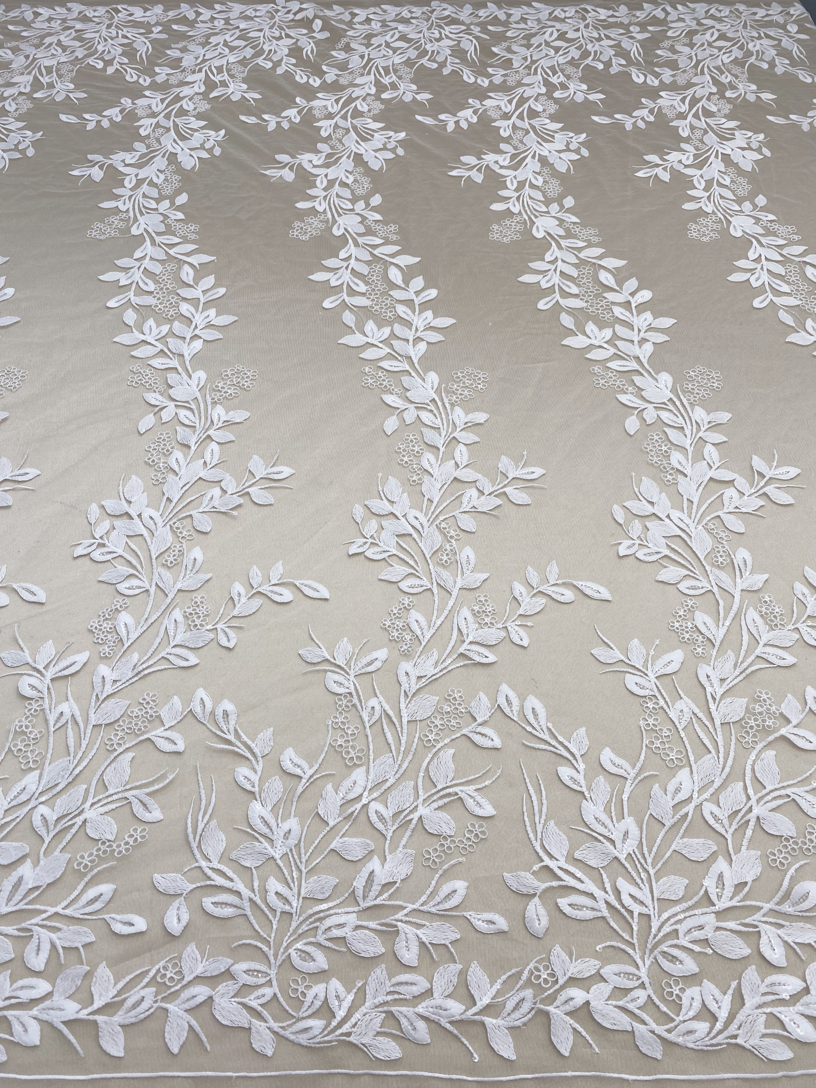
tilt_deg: -56.0
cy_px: 544
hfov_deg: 53.1
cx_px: 408
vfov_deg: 67.3
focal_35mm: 26
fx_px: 817
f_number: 1.8
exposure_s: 1/139
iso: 32
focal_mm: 4.25
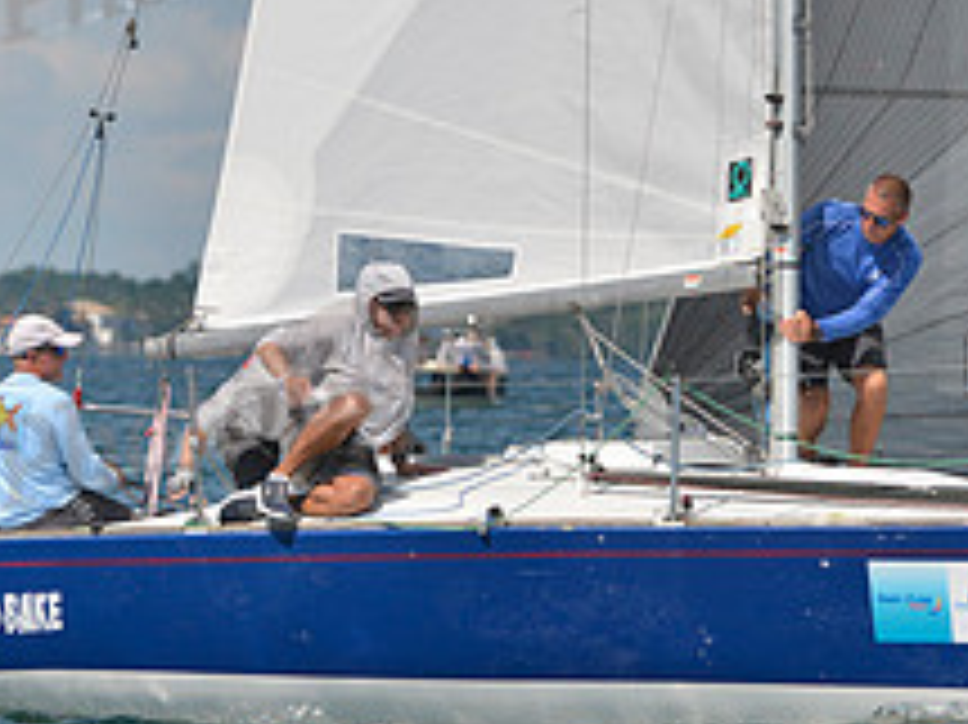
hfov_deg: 3.2
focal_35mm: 624
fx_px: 17440
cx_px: 864
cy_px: 97
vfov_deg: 2.4
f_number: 7.1
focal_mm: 240
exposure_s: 1/1250
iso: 200
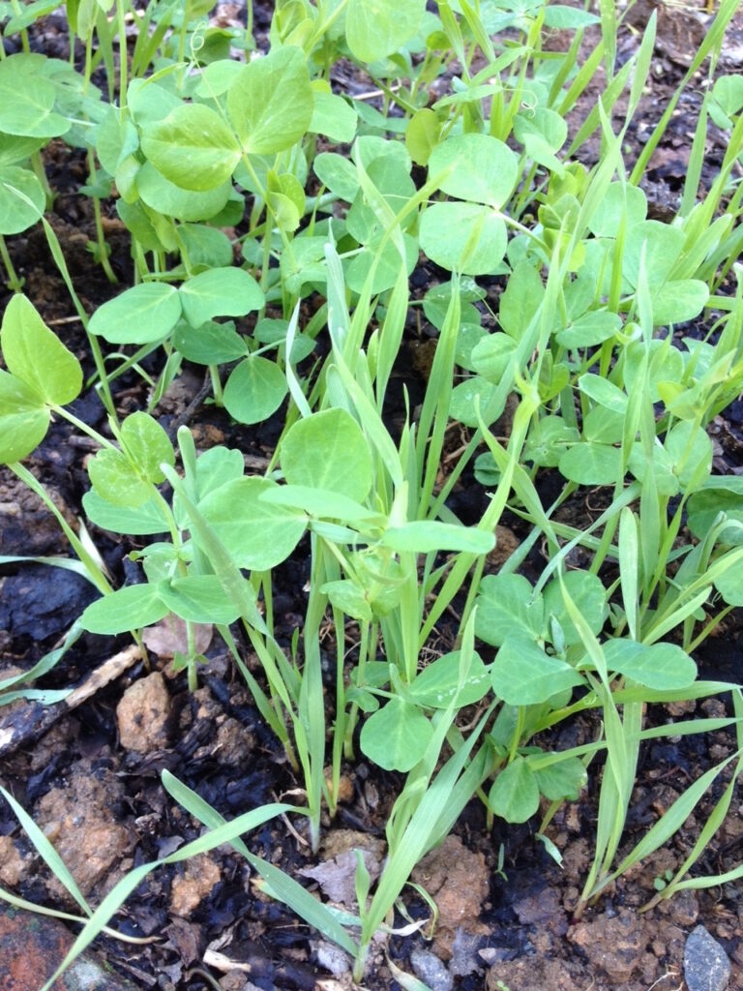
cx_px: 372
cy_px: 496
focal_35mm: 35
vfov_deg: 52.6
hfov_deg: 40.7
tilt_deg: -46.3
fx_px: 1002
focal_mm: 4.28
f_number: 2.4
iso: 64
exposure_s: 1/60
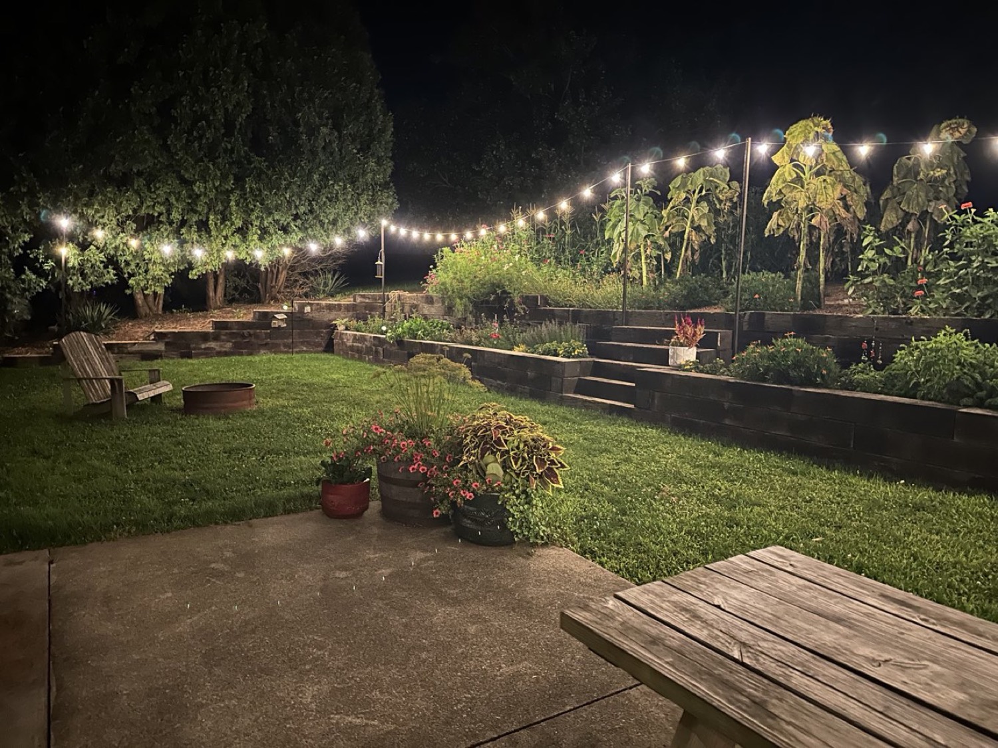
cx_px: 499
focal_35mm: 24
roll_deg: -0.6
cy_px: 374
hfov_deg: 71.6
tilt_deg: -5.8
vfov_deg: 56.8
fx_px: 692
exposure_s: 1/9
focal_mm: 6.86
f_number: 1.78
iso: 1600
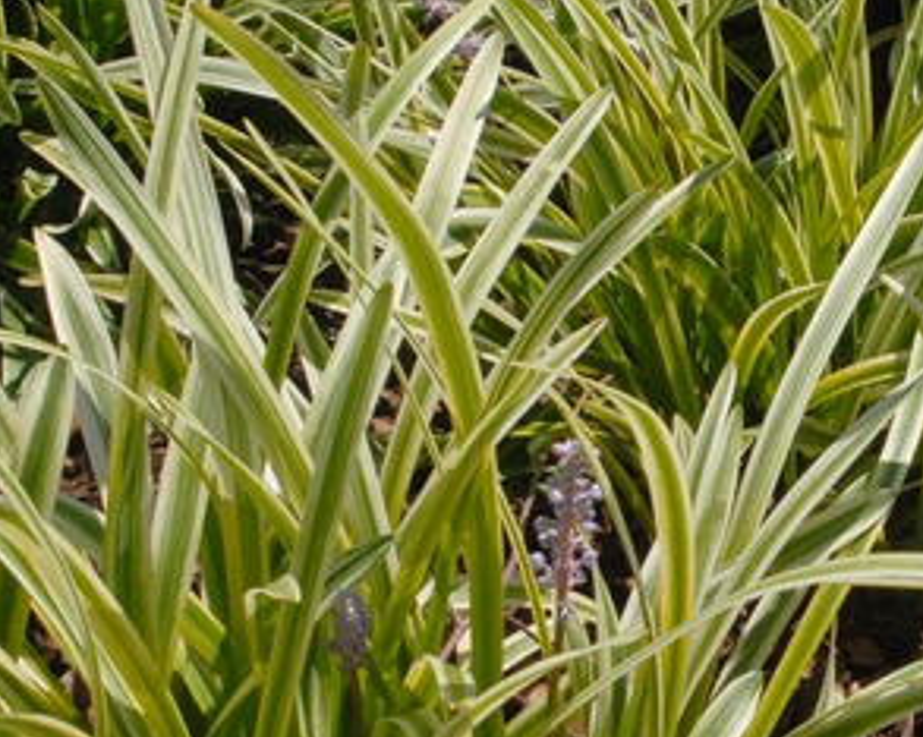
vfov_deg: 8.9
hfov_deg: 11.1
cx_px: 955
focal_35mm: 173
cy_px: 439
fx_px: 4713
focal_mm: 35
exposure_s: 1/500
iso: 400
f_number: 11
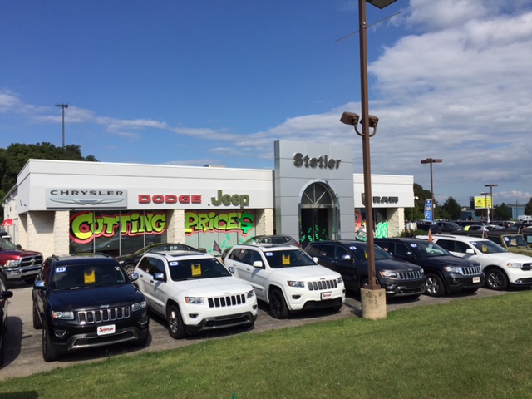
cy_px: 200
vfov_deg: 48.2
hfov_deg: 61.7
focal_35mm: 29
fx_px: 446
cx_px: 266
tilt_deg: +2.9
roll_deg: +0.8
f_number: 2.2
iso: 32
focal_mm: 4.15
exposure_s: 1/4405
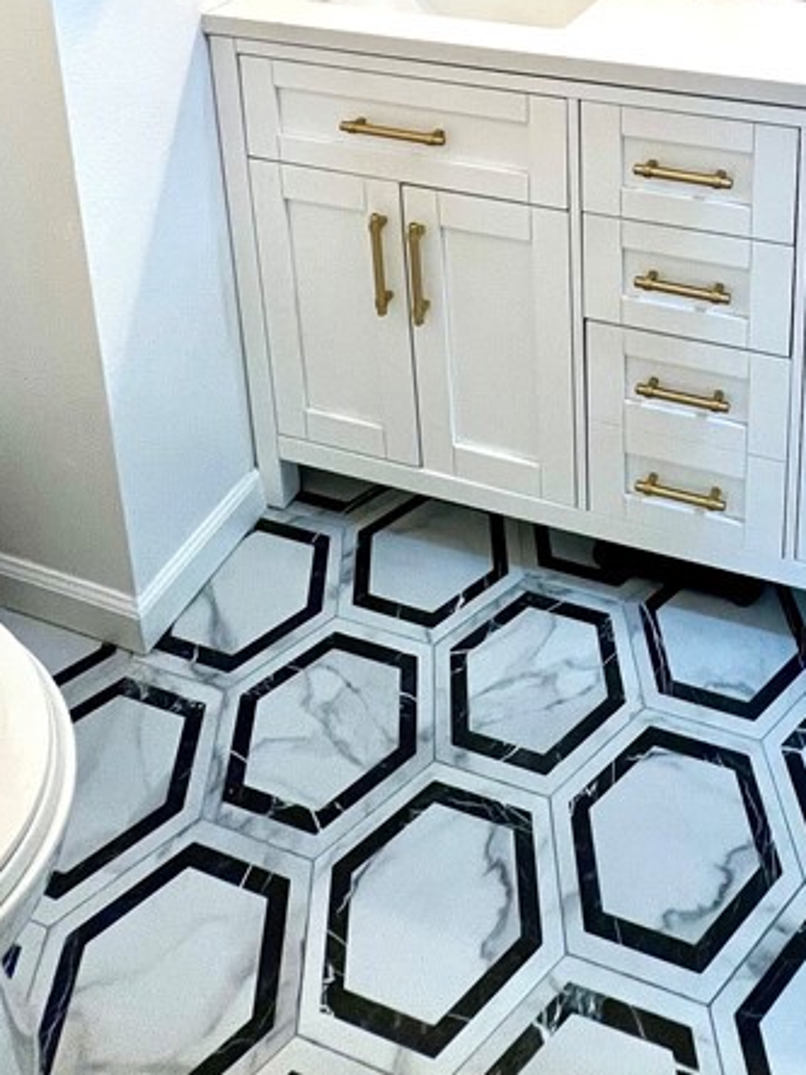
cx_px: 683
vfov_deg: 46.6
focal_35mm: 30
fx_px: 931
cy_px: -70
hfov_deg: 43.8
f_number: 1.8
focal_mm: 1.57
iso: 125
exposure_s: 1/120
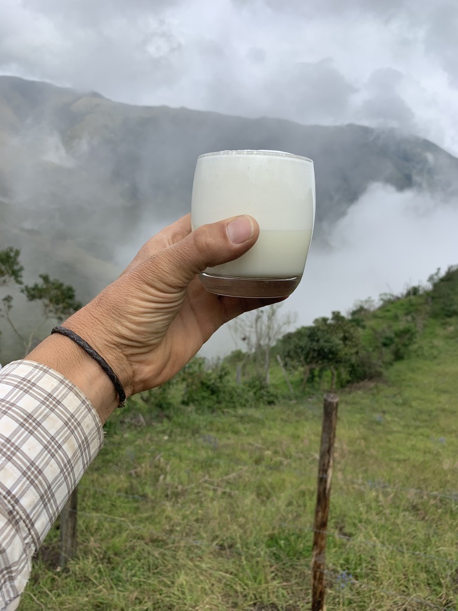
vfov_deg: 67.3
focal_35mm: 26
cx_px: 229
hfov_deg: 53.1
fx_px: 459
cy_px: 306
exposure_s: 1/3289
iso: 25
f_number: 1.8
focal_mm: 4.25
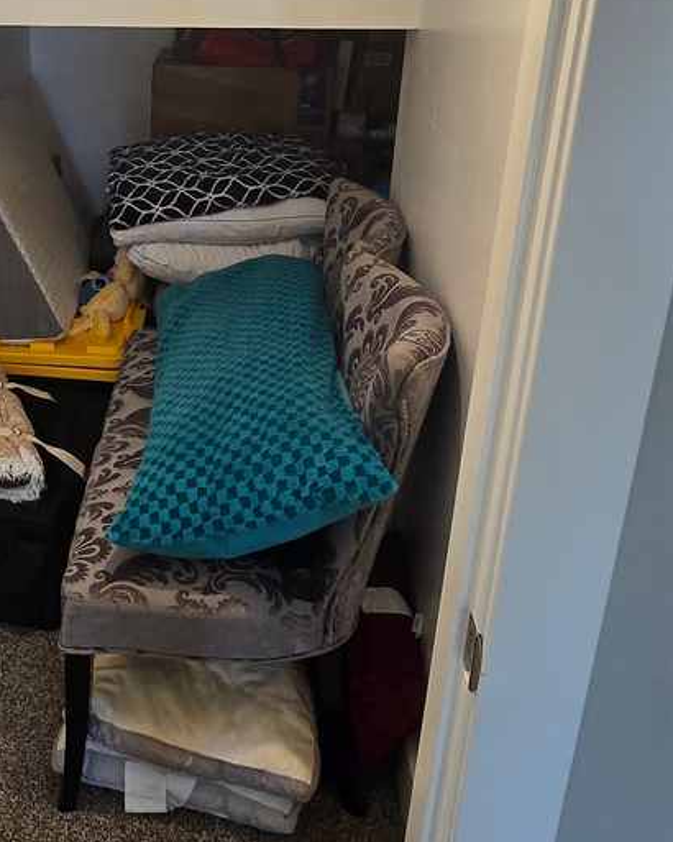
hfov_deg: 36.8
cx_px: 74
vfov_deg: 46.5
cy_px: 225
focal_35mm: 38
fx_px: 947
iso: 80
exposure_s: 1/60
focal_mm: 1.7
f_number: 2.2
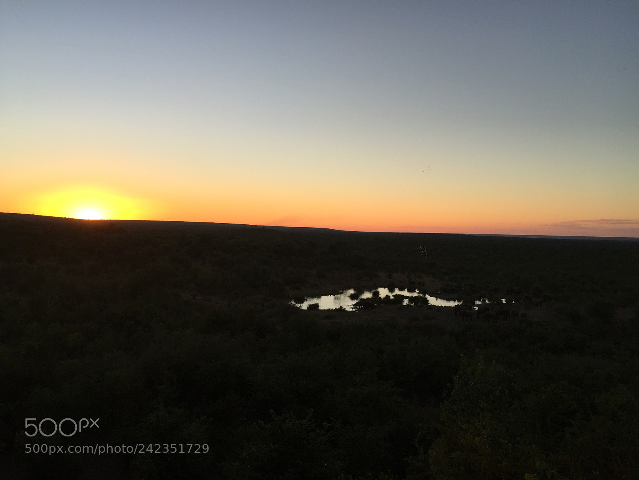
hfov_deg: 61.7
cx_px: 320
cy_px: 240
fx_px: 535
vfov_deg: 48.2
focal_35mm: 29
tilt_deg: +1.0
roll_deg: -1.7
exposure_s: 1/465
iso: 32
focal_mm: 4.15
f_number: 2.2
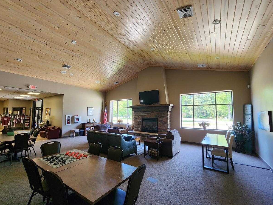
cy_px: 107
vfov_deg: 85.6
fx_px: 110
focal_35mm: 14
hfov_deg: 101.9
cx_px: 127
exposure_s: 1/60
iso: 200
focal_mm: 2.2
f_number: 2.2
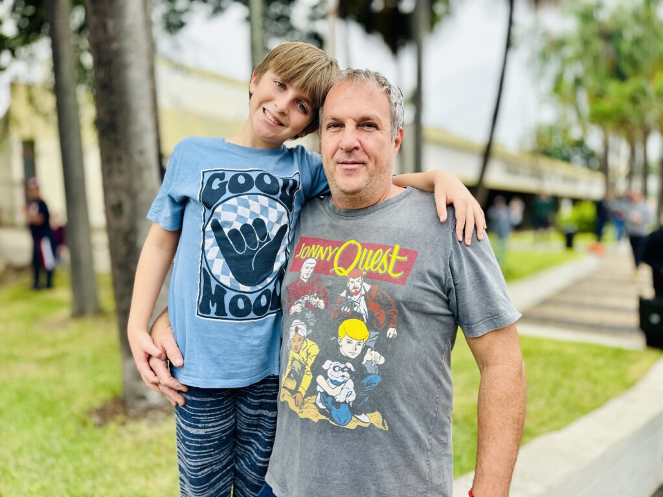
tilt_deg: -3.3
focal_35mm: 24
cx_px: 332
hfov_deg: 71.6
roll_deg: +1.1
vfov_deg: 56.8
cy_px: 248
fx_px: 460
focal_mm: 6.86
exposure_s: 1/672
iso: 80
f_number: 1.78
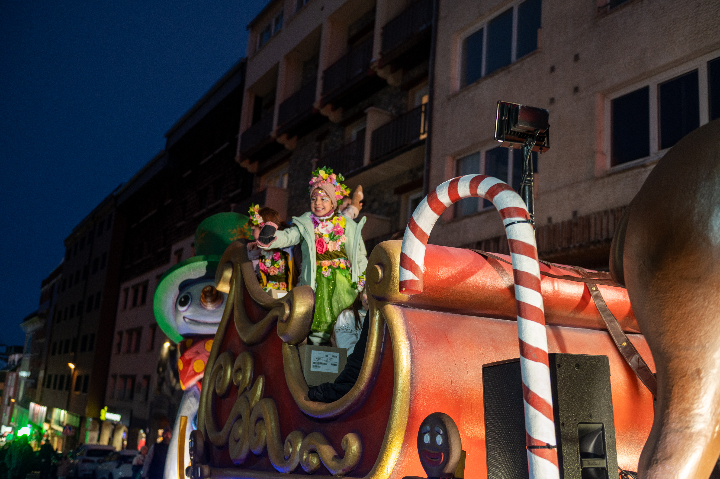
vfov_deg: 35.0
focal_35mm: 38
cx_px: 360
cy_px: 240
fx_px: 759
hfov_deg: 50.7
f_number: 2.8
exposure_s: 1/160
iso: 1000
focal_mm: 38
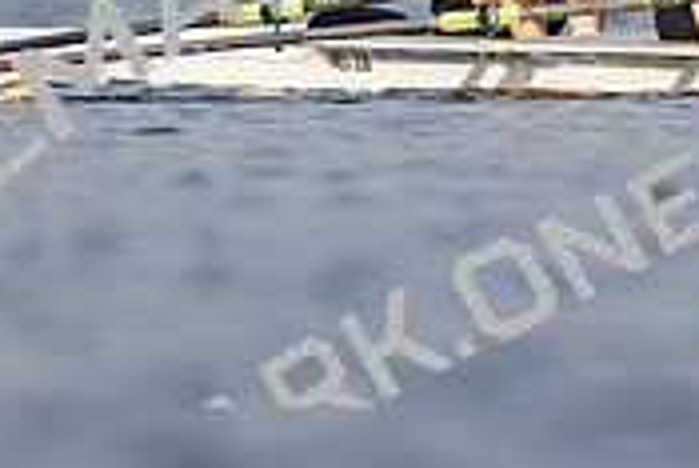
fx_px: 38534
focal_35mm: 1983
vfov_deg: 0.7
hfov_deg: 1.0
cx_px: 571
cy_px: -278
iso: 250
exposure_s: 1/2500
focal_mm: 600
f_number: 4
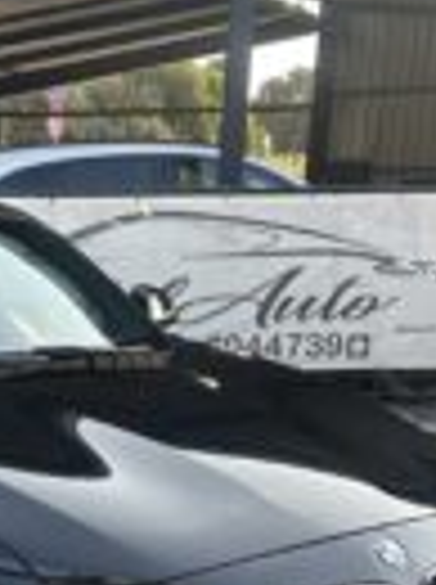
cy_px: 551
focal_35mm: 69
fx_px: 1163
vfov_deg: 27.0
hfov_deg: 20.3
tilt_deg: -15.7
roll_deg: -1.4
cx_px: -40
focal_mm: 6.86
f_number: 1.78
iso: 125
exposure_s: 1/498
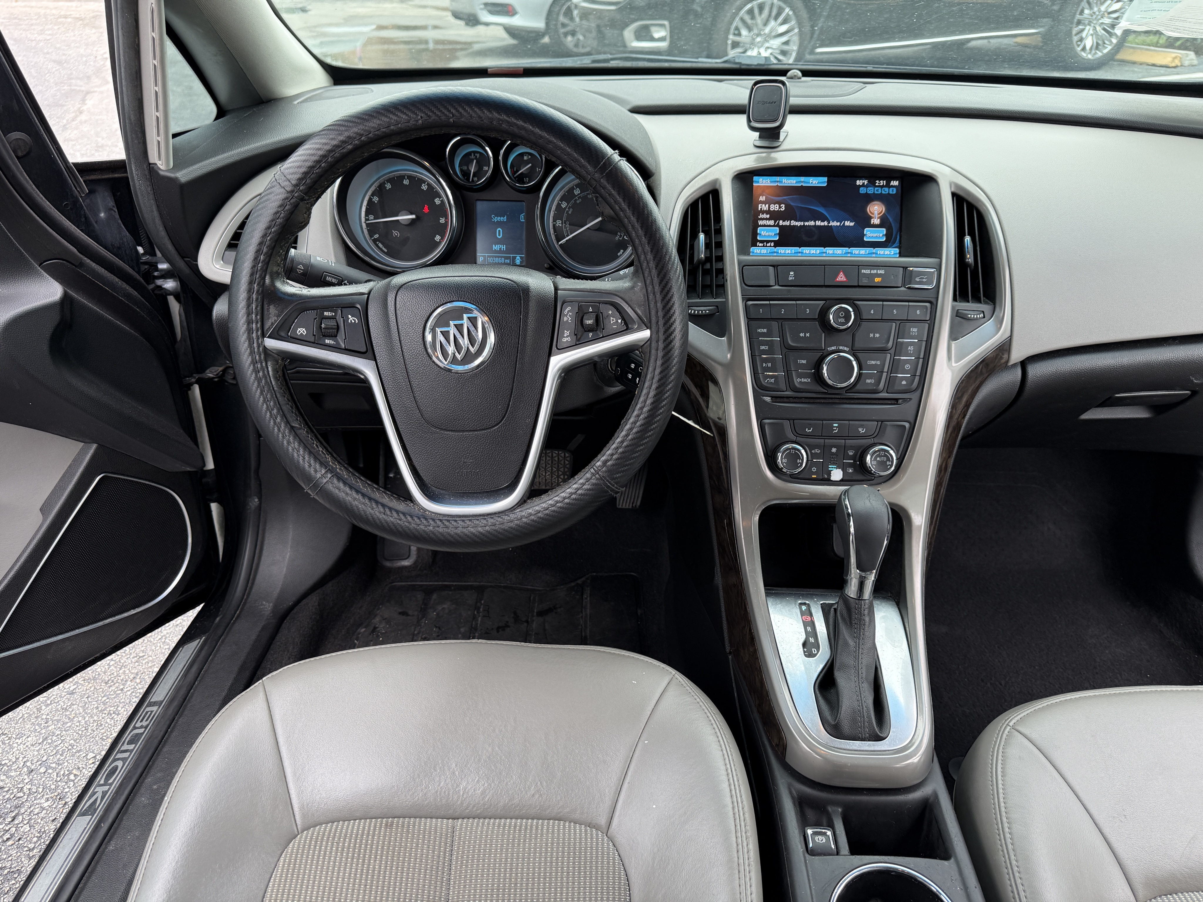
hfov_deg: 71.6
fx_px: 834
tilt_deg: -30.2
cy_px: 451
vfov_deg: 56.8
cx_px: 602
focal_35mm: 24
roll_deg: -2.1
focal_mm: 6.76
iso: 100
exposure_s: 1/144
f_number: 1.78
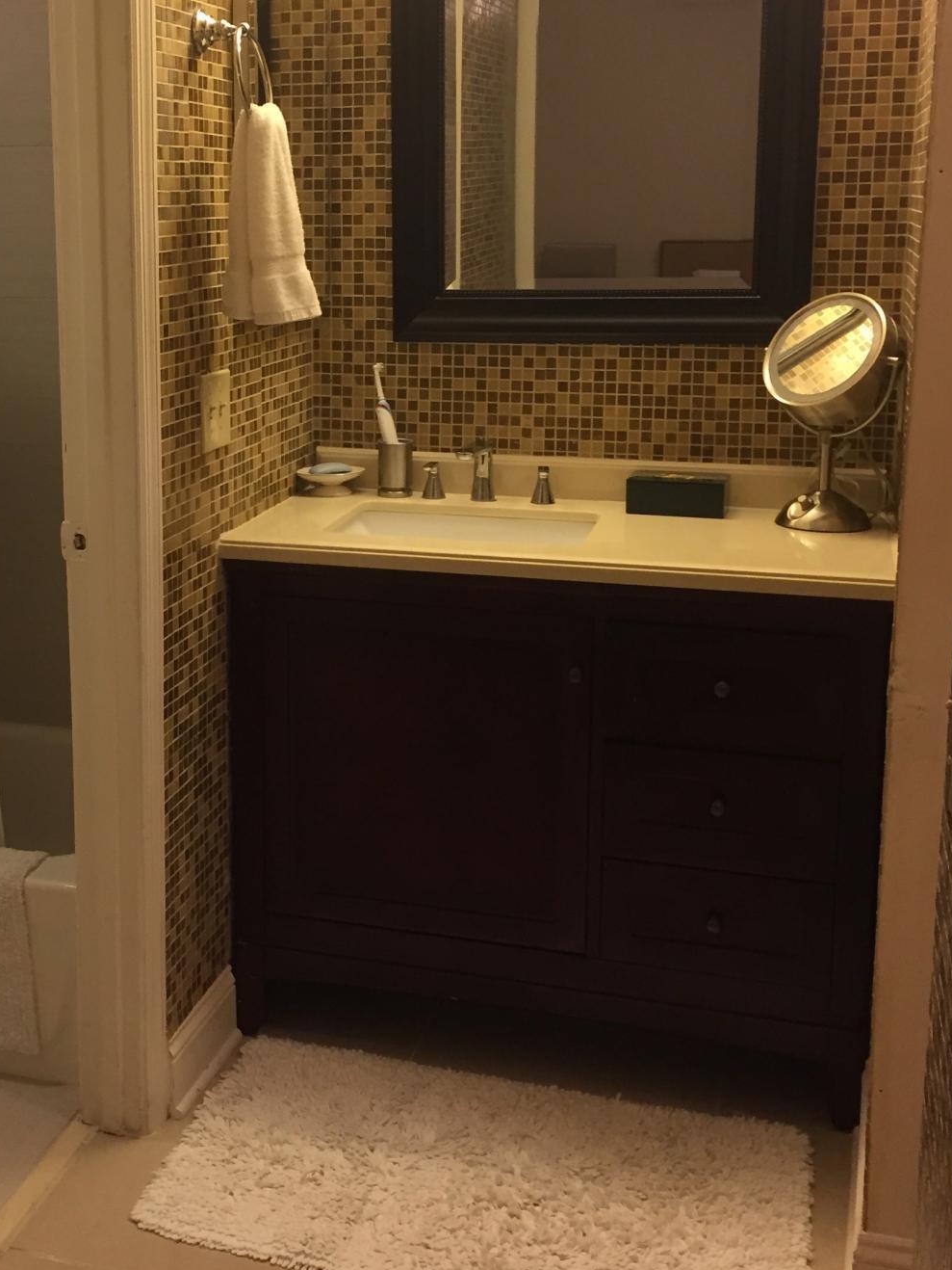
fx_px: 1613
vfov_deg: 42.7
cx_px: 266
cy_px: 486
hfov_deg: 32.4
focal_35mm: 44
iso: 100
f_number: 2.2
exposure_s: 1/30
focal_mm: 4.15
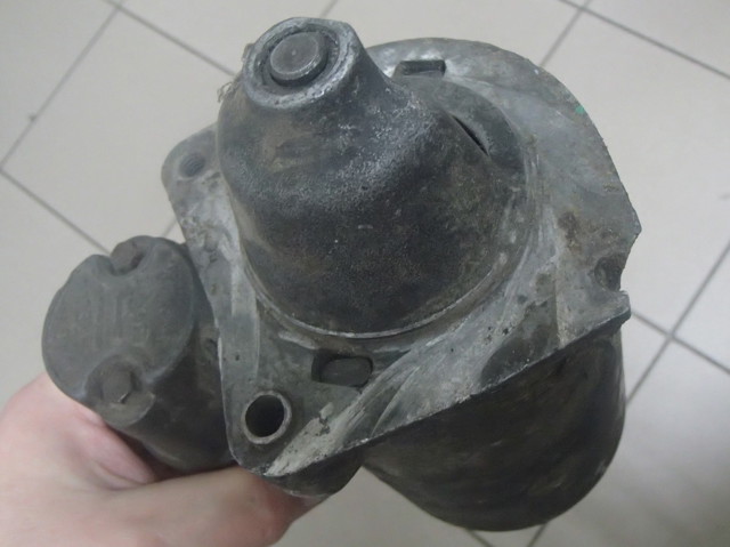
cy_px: 274
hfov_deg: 50.2
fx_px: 780
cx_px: 365
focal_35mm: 37
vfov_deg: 38.6
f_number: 4.7
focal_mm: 6.64
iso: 1600
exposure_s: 1/20
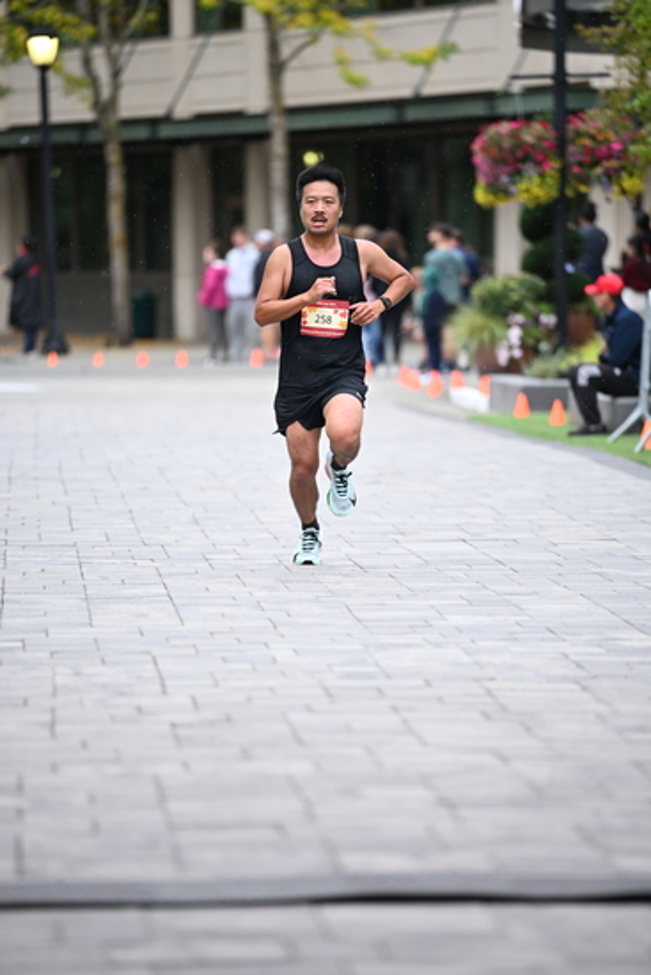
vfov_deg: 10.3
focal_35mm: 200
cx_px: 326
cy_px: 488
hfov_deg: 6.9
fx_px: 5421
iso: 1250
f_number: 2.8
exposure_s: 1/1250
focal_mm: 200
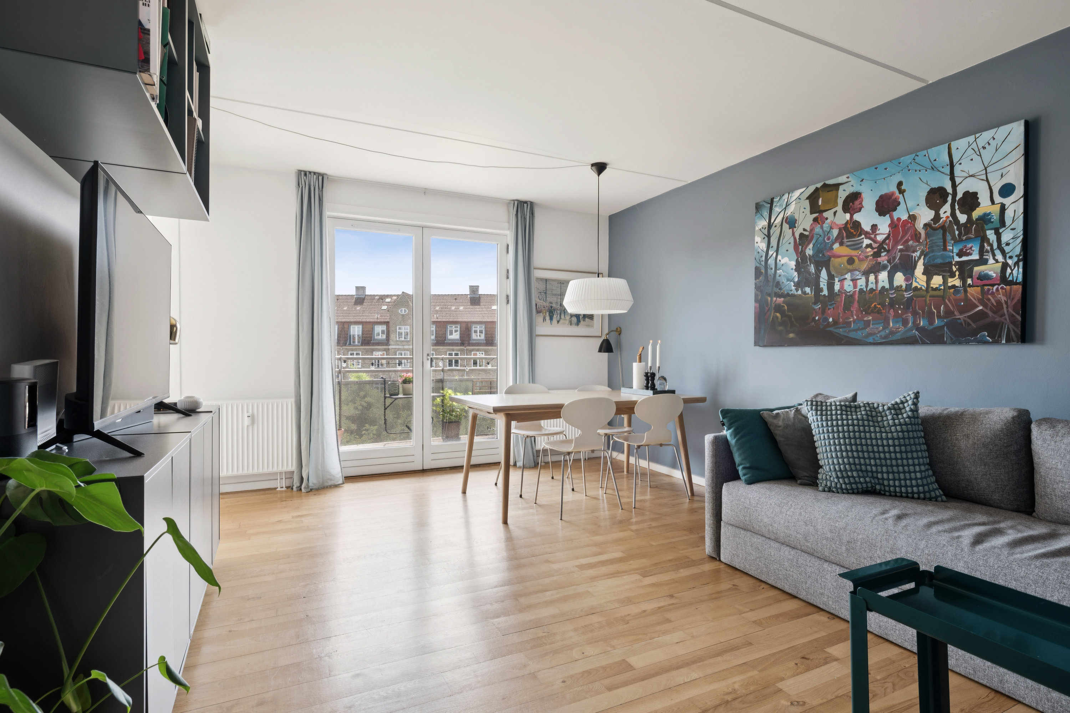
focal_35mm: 18
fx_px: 535
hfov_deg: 90.0
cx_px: 535
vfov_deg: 67.4
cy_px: 356
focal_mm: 18
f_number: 10
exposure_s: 1/20
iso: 160
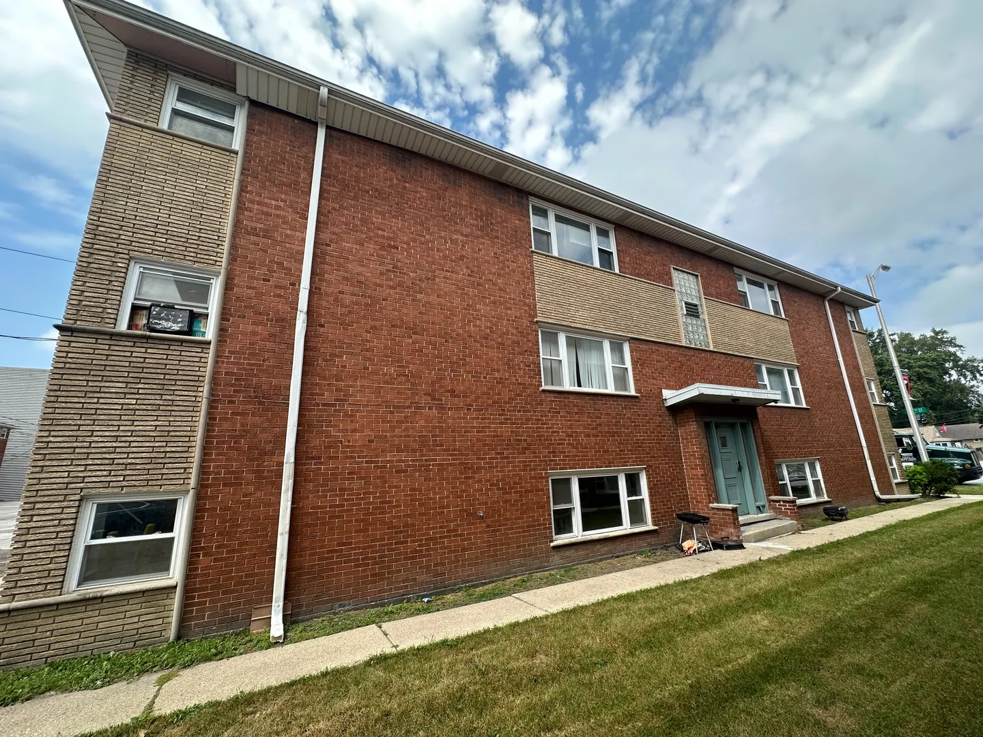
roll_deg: +2.6
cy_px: 368
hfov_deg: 102.1
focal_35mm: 14
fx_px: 398
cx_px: 492
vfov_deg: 85.7
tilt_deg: +15.0
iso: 40
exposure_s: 1/619
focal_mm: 2.22
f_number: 2.2
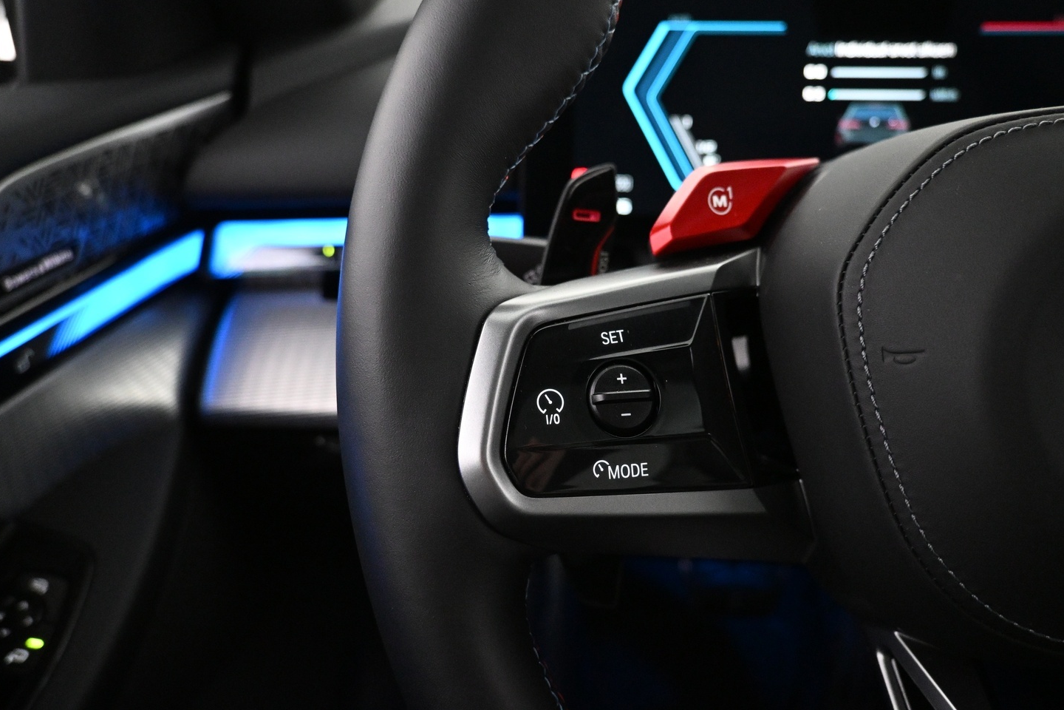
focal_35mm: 27
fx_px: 798
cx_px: 553
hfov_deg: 67.4
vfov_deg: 47.9
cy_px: 322
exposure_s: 1/60
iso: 4000
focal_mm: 16
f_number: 3.5
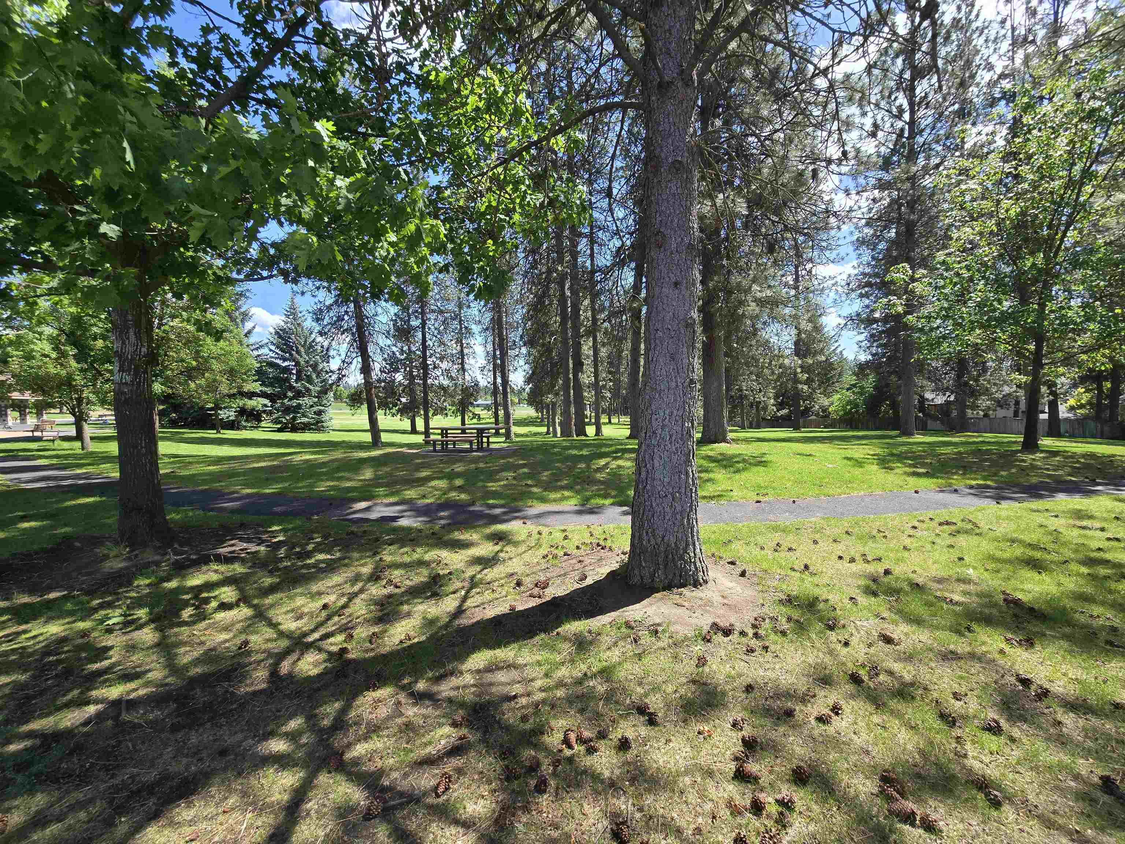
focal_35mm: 13
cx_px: 562
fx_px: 422
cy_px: 422
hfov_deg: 106.2
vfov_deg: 89.9
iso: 50
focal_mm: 2.2
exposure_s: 1/775
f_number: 2.2
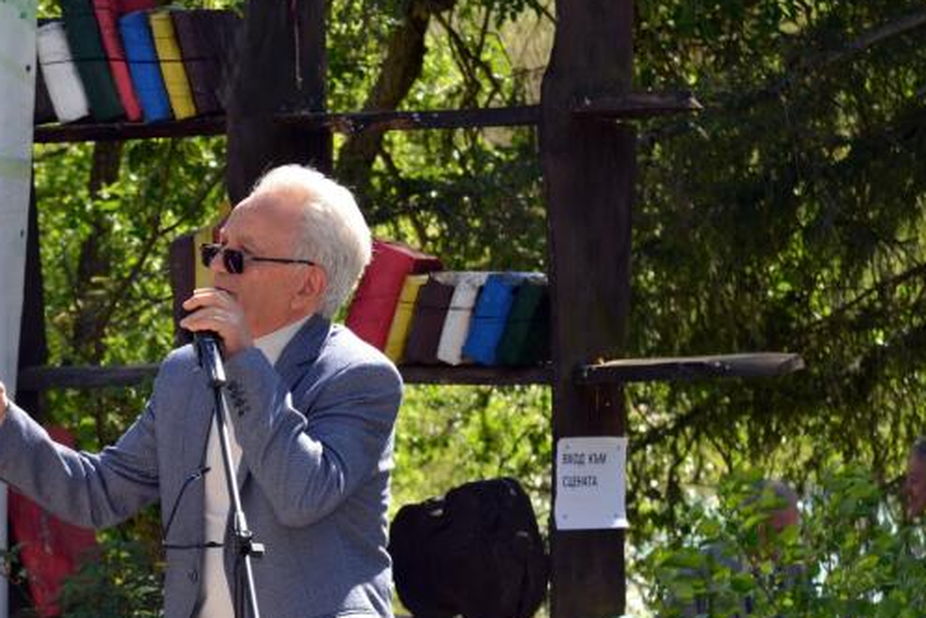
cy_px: 458
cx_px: 99
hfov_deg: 10.8
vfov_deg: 7.2
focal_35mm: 190
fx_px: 4890
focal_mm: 105
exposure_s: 1/100
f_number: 5
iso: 200
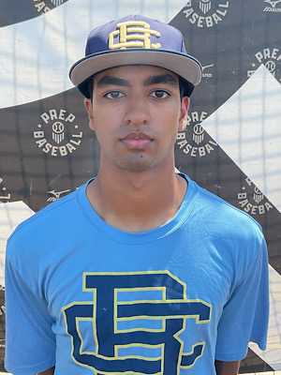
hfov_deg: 48.2
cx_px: 140
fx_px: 314
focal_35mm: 29
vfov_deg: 61.7
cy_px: 188
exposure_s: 1/593
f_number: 1.8
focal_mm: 3
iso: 16
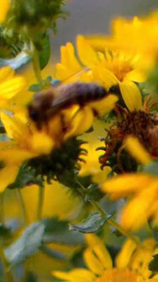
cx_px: 304
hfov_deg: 6.1
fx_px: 1444
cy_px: 405
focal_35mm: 194
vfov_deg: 10.8
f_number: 1.8
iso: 200
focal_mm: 35
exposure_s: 1/3200
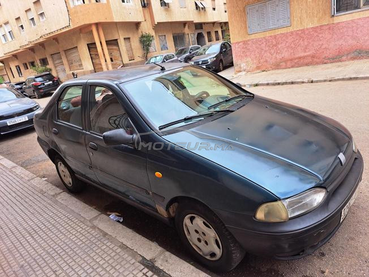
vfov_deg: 56.8
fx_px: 256
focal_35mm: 24
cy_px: 138
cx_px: 184
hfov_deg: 71.6
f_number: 1.8
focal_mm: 5.23
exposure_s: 1/408
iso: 50
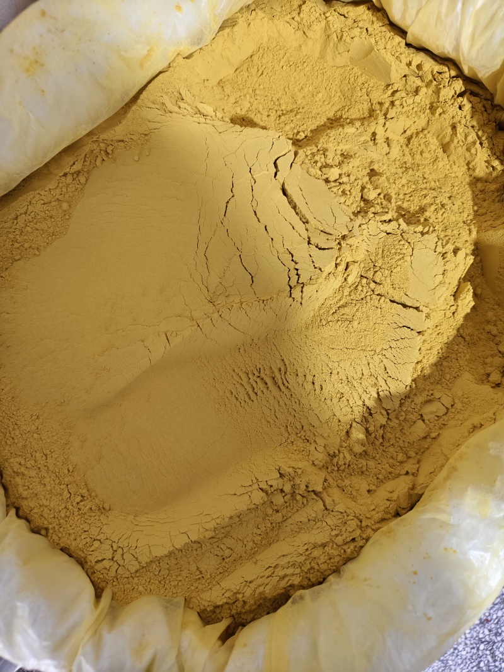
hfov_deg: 58.9
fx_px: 447
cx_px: 252
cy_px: 336
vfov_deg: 73.9
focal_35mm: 23
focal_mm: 5.56
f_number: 1.88
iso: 872
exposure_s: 1/50
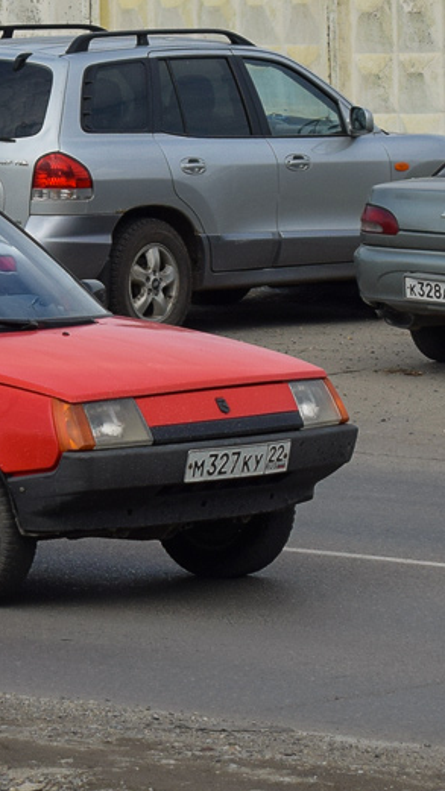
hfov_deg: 6.1
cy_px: 255
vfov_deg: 10.8
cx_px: -102
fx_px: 4179
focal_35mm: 199
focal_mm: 55
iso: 200
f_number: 6.3
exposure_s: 1/800
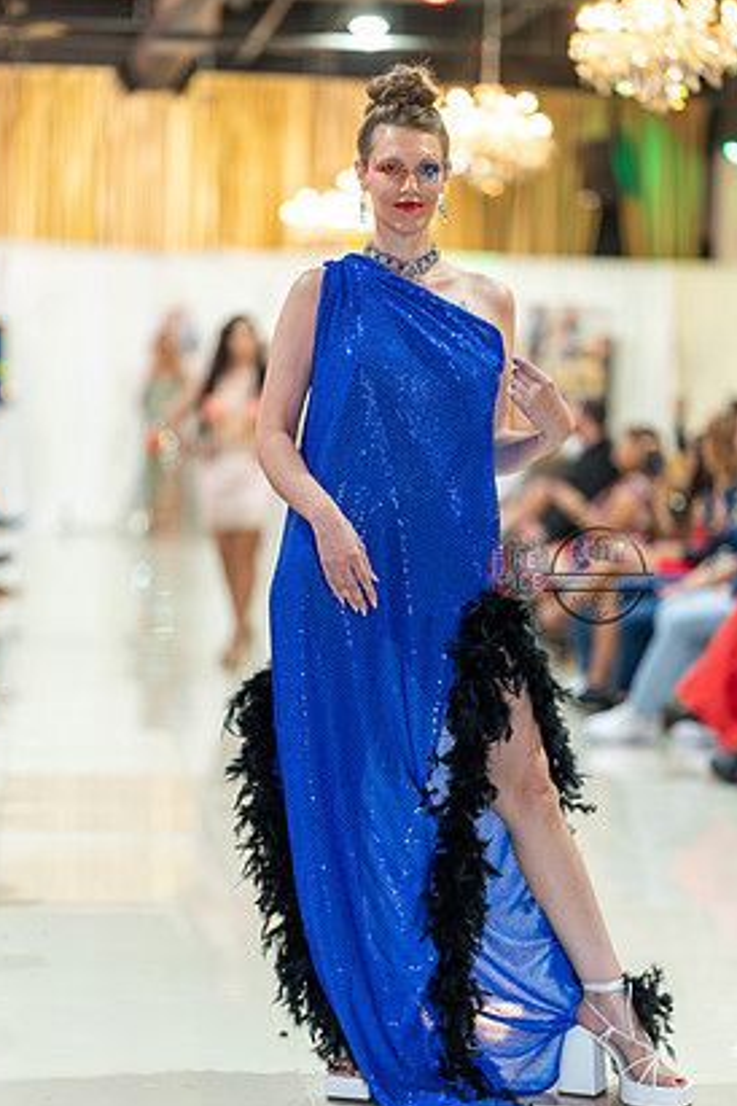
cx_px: 368
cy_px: 576
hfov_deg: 14.7
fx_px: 2856
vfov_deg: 21.9
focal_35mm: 93
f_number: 1.4
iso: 400
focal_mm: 85
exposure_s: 1/160
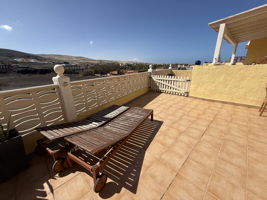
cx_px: 134
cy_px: 100
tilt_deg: -16.2
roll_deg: +0.7
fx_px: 108
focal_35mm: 14
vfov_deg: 85.7
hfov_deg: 102.1
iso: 50
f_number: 2.2
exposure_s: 1/3460
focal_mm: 2.22
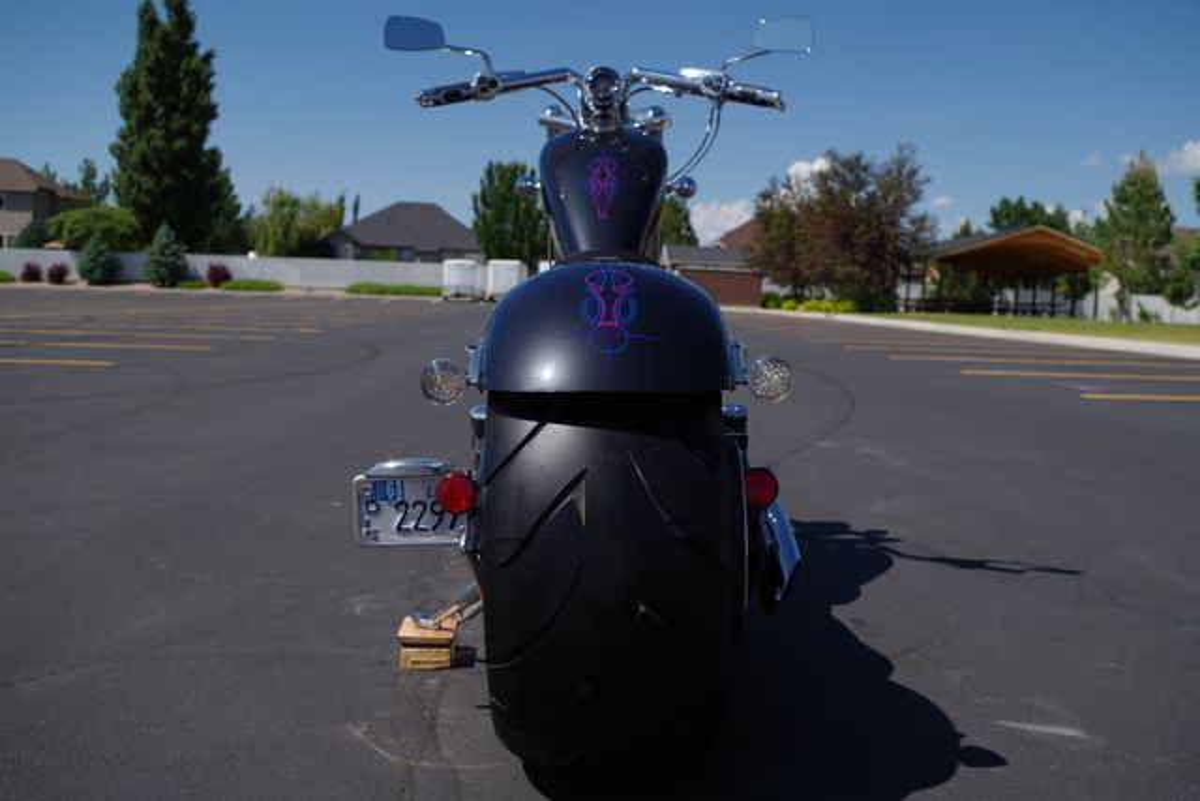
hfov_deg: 53.1
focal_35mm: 36
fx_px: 1200
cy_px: 400
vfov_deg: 36.9
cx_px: 600
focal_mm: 24.38
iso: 100
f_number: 5.6
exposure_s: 1/800
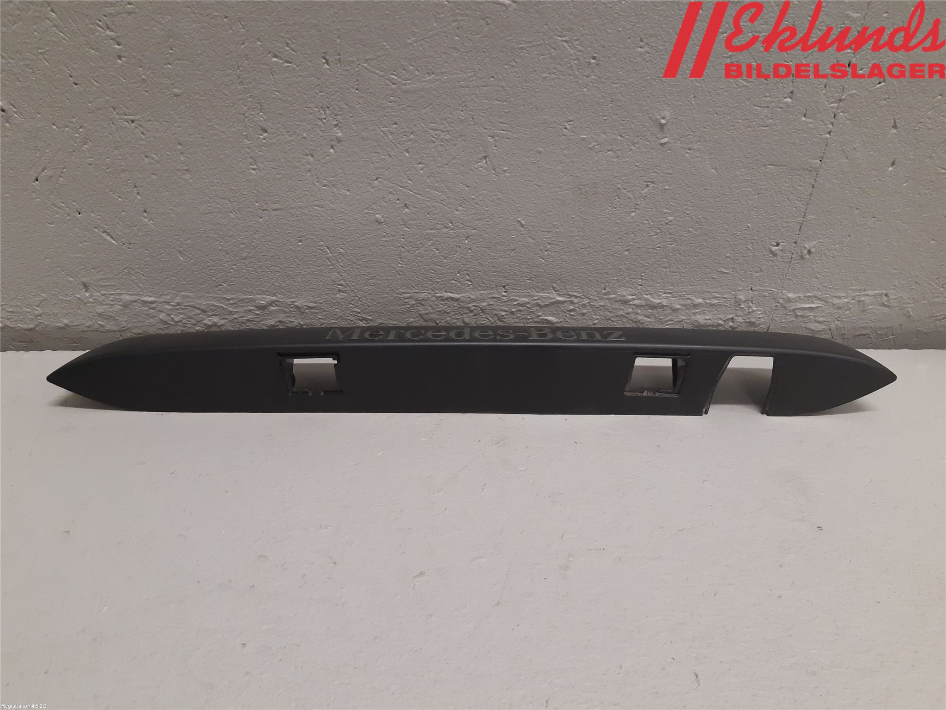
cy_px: 355
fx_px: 711
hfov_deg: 67.3
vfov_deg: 53.1
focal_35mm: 26
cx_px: 473
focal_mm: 3.93
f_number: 1.7
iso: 160
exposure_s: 1/50
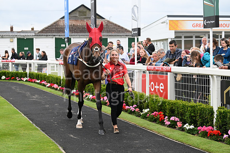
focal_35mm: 78
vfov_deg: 17.5
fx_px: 498
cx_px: 115
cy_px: 76
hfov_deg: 26.0
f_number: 4.5
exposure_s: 1/500
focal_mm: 78
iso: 800
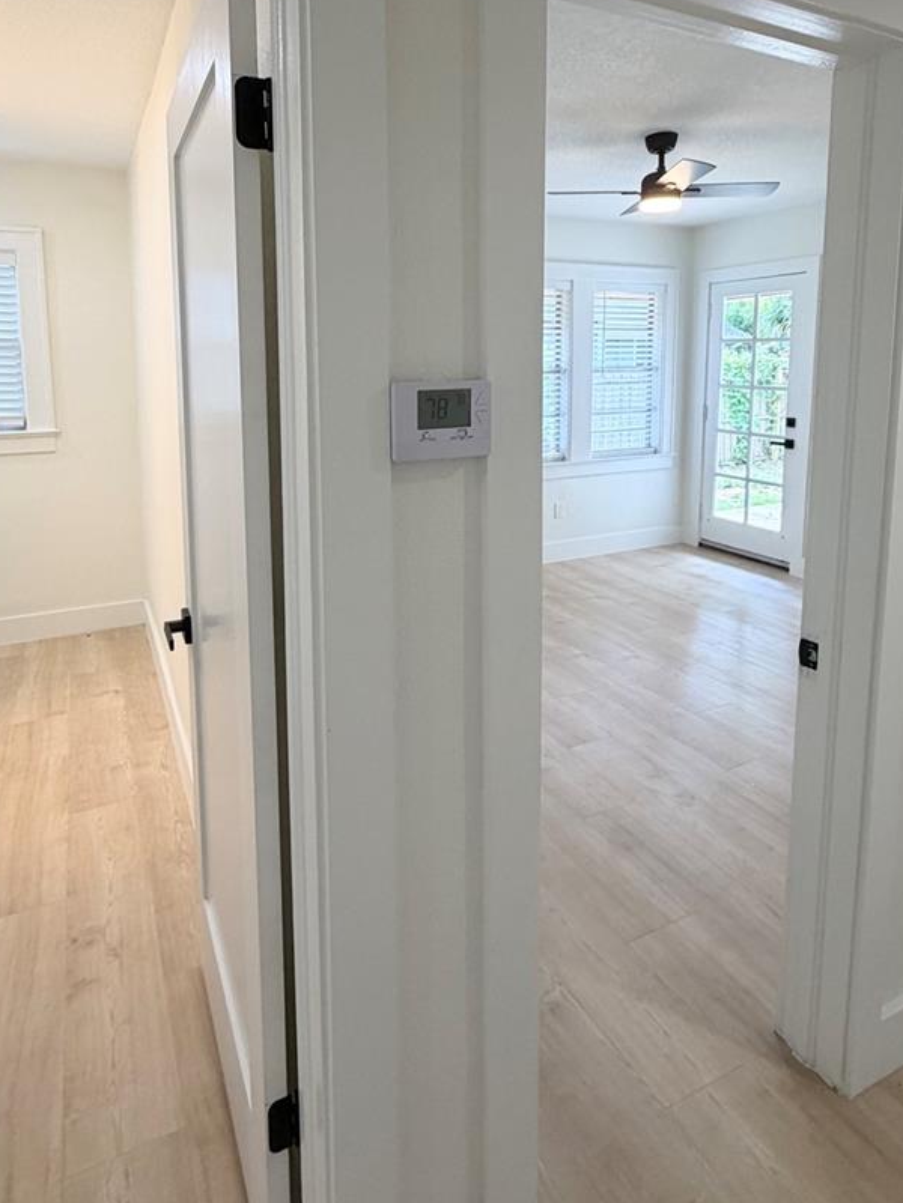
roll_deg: +0.3
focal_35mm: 21
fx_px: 730
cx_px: 420
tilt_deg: -6.9
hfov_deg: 63.4
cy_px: 447
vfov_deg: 77.5
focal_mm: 2.22
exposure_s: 1/120
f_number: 2.2
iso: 160
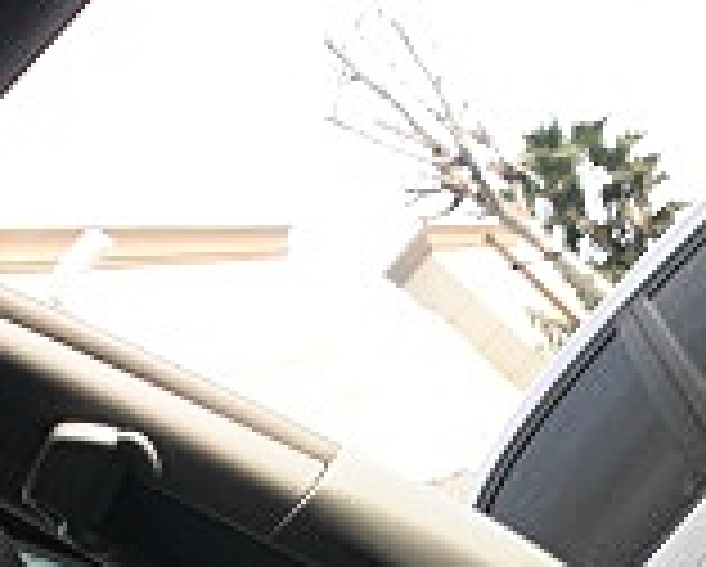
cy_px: 720
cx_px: 576
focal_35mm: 143
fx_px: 2992
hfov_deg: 13.4
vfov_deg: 10.6
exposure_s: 1/80
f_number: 2.8
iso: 100
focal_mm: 6.3
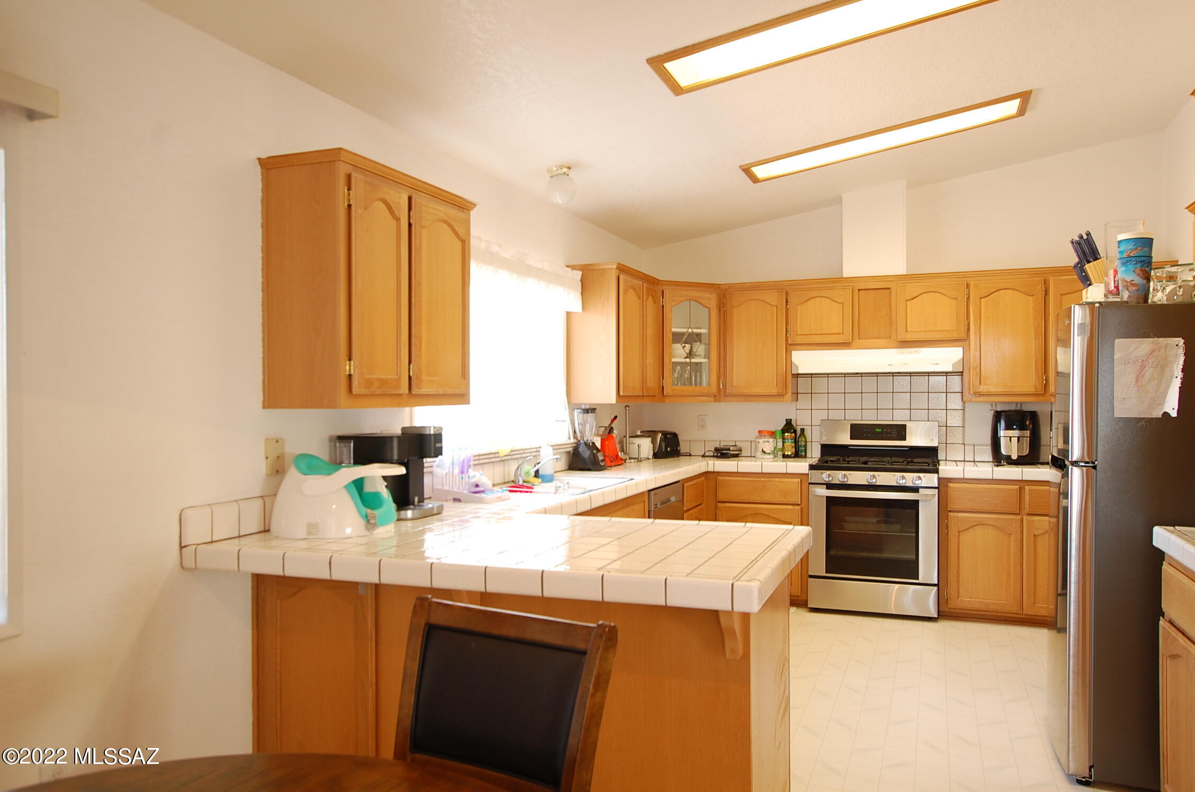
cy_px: 396
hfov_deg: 67.5
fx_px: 895
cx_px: 598
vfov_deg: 47.8
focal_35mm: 27
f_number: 4.5
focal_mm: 18
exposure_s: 1/8
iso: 200
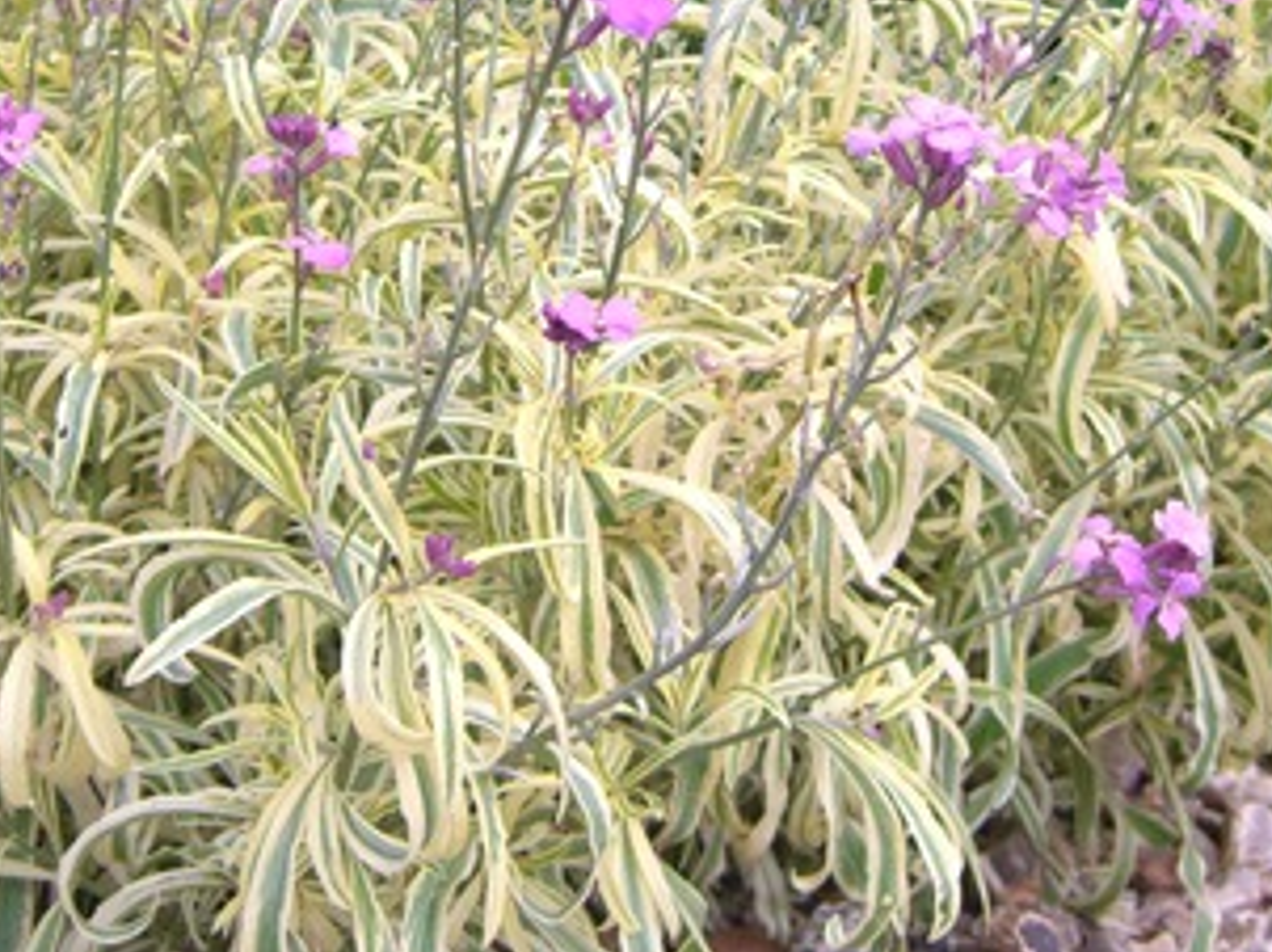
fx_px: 2497
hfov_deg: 28.6
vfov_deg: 21.2
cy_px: 107
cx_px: 577
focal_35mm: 68
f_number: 2.8
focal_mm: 7.9
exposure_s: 1/250
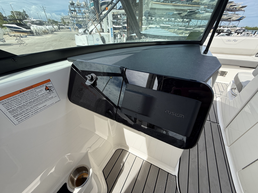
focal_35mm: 14
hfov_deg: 102.1
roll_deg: -2.0
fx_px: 104
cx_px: 129
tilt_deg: -34.0
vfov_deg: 85.7
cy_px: 96
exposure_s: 1/613
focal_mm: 2.22
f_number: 2.2
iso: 64
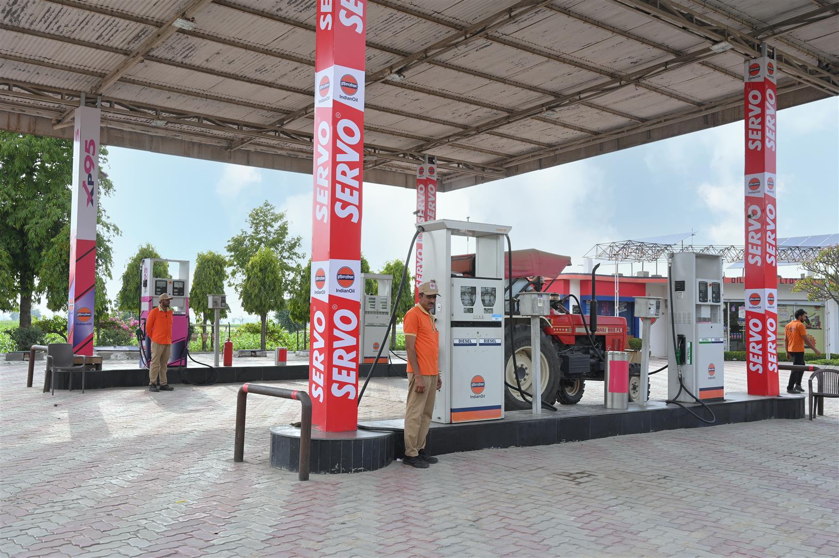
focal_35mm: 34
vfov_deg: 38.8
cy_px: 279
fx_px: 792
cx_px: 420
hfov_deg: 55.8
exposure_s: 1/160
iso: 200
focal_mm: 34
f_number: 7.1
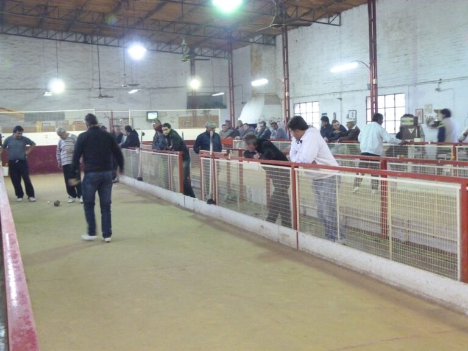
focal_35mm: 47
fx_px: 635
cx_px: 234
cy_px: 176
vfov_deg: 30.9
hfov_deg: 40.4
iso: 800
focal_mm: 8.5
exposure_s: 1/15
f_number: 3.2
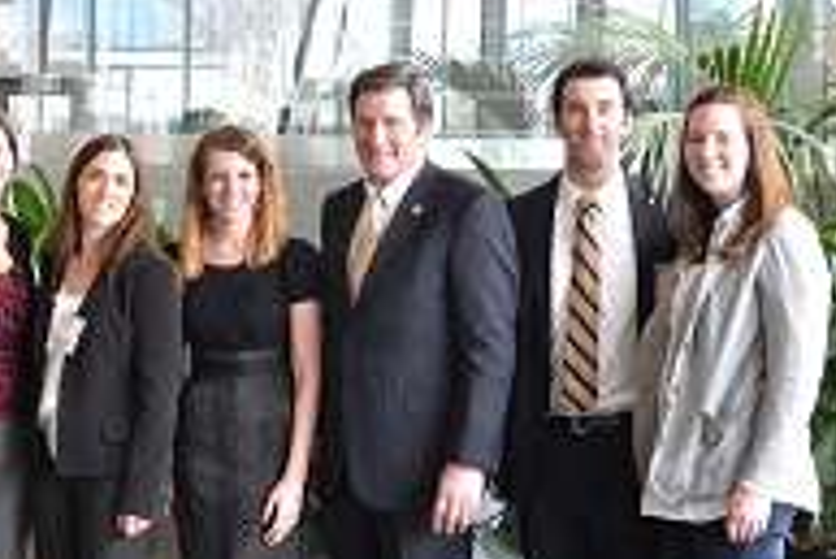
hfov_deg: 23.8
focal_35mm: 84
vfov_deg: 16.3
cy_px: 299
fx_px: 1952
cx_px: 173
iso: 400
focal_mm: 24
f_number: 4
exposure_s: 1/60
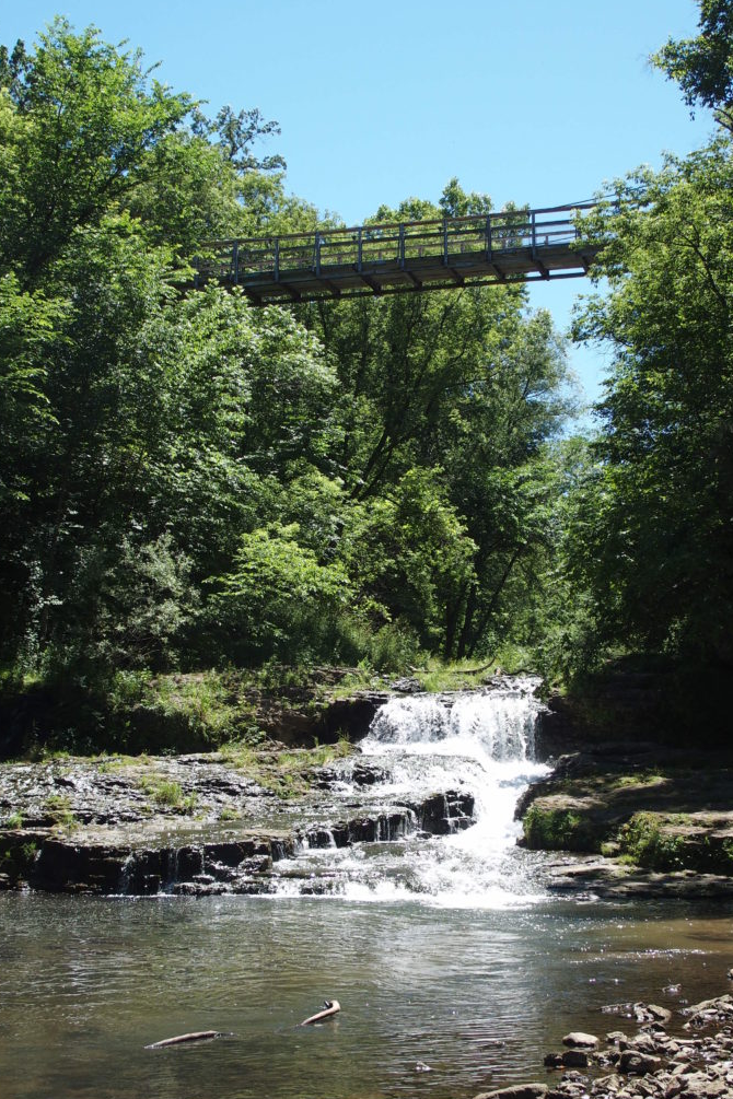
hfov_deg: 25.5
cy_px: 551
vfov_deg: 37.5
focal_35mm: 53
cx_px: 351
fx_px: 1619
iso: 100
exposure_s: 1/500
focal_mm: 10.8
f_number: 3.5
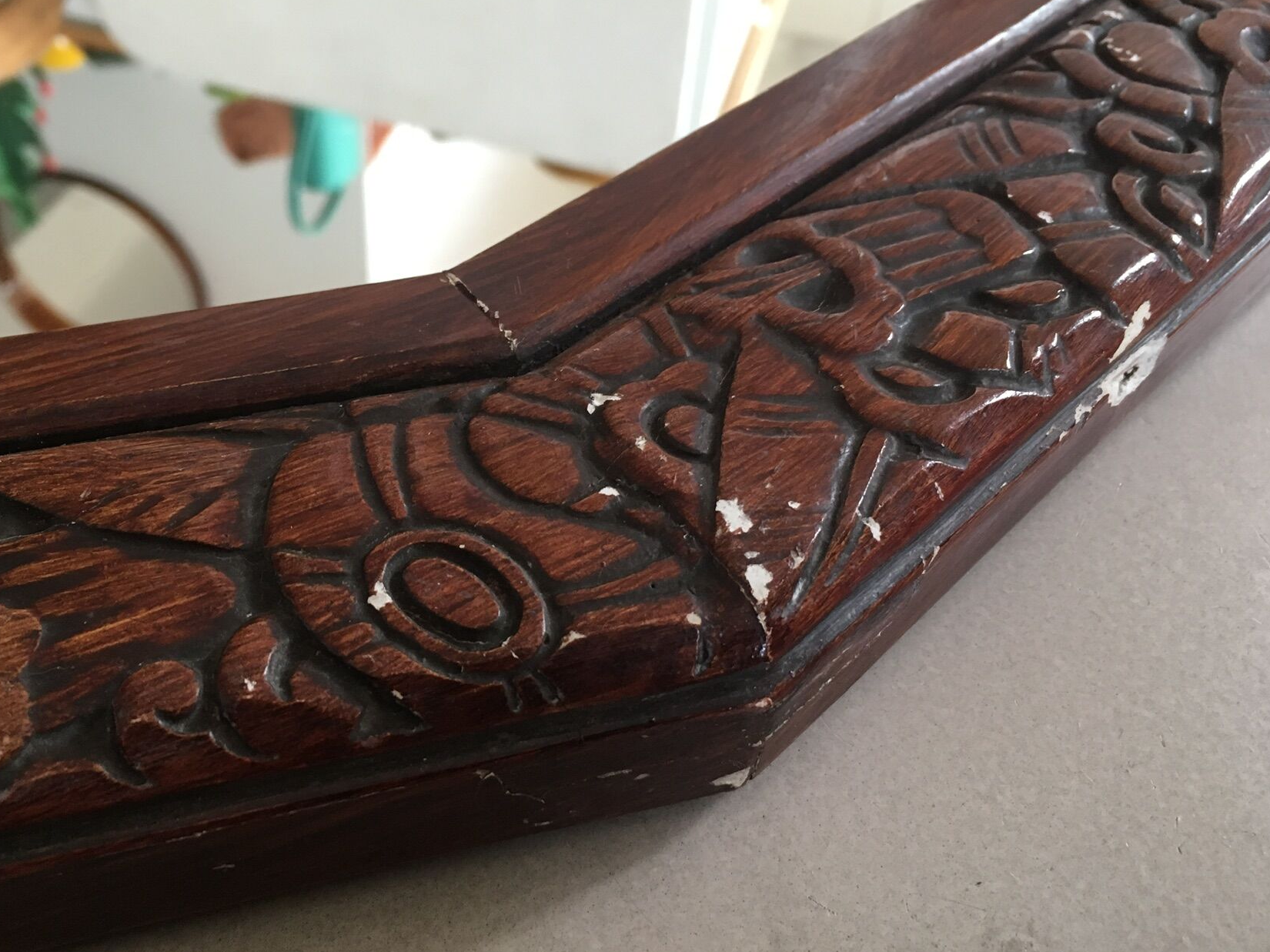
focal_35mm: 36
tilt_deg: -46.2
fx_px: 1321
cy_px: 433
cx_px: 510
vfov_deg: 39.6
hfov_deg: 51.0
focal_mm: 4.15
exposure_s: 1/30
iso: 100
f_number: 2.2
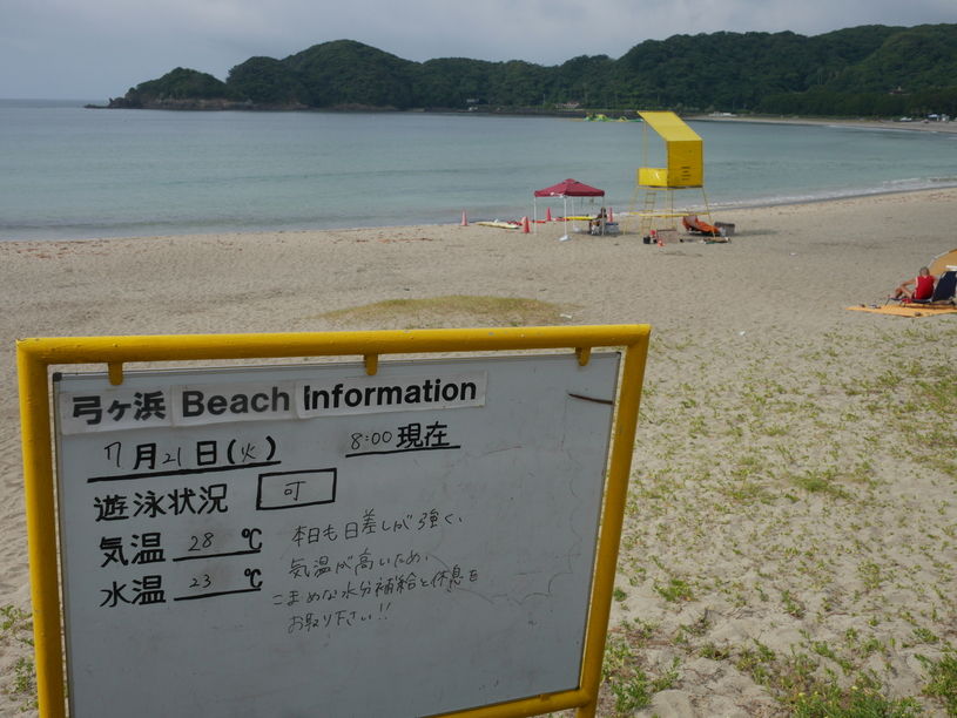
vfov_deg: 41.8
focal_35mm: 34
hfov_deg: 53.9
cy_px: 359
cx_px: 478
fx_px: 940
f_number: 8
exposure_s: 1/800
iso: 200
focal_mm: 17
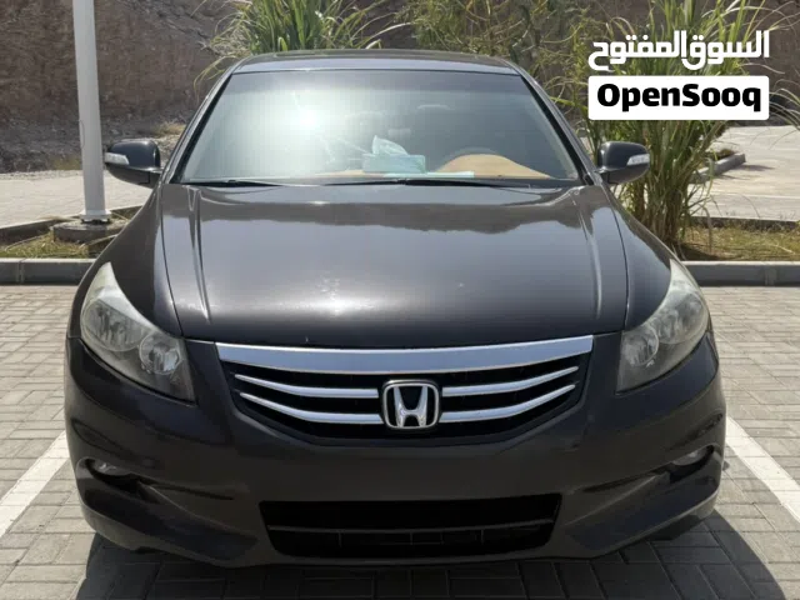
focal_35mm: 24
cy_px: 300
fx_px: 555
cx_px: 400
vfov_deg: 56.8
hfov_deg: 71.6
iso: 100
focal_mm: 6.76
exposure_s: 1/6711
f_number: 1.78
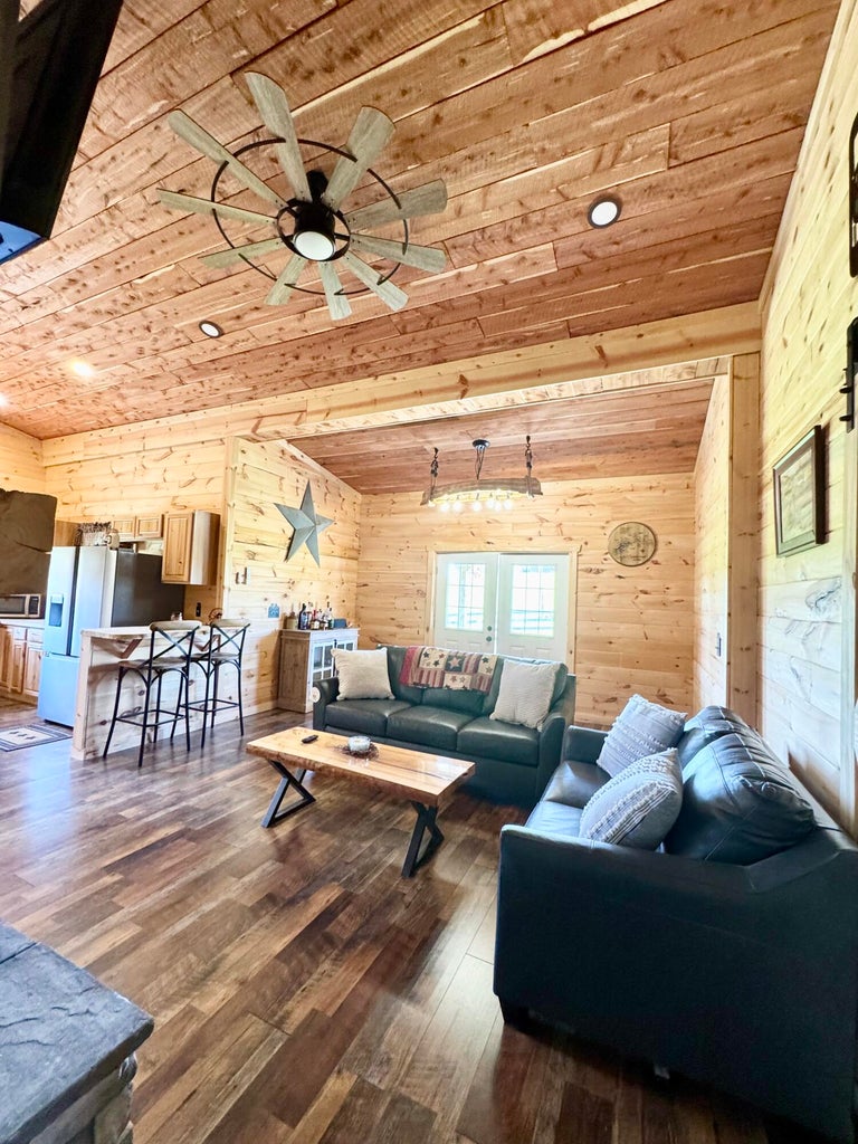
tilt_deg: +3.6
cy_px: 572
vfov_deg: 102.1
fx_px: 463
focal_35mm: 14
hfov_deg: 85.7
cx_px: 429
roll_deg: -2.2
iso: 320
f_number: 2.2
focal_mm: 2.22
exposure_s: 1/60
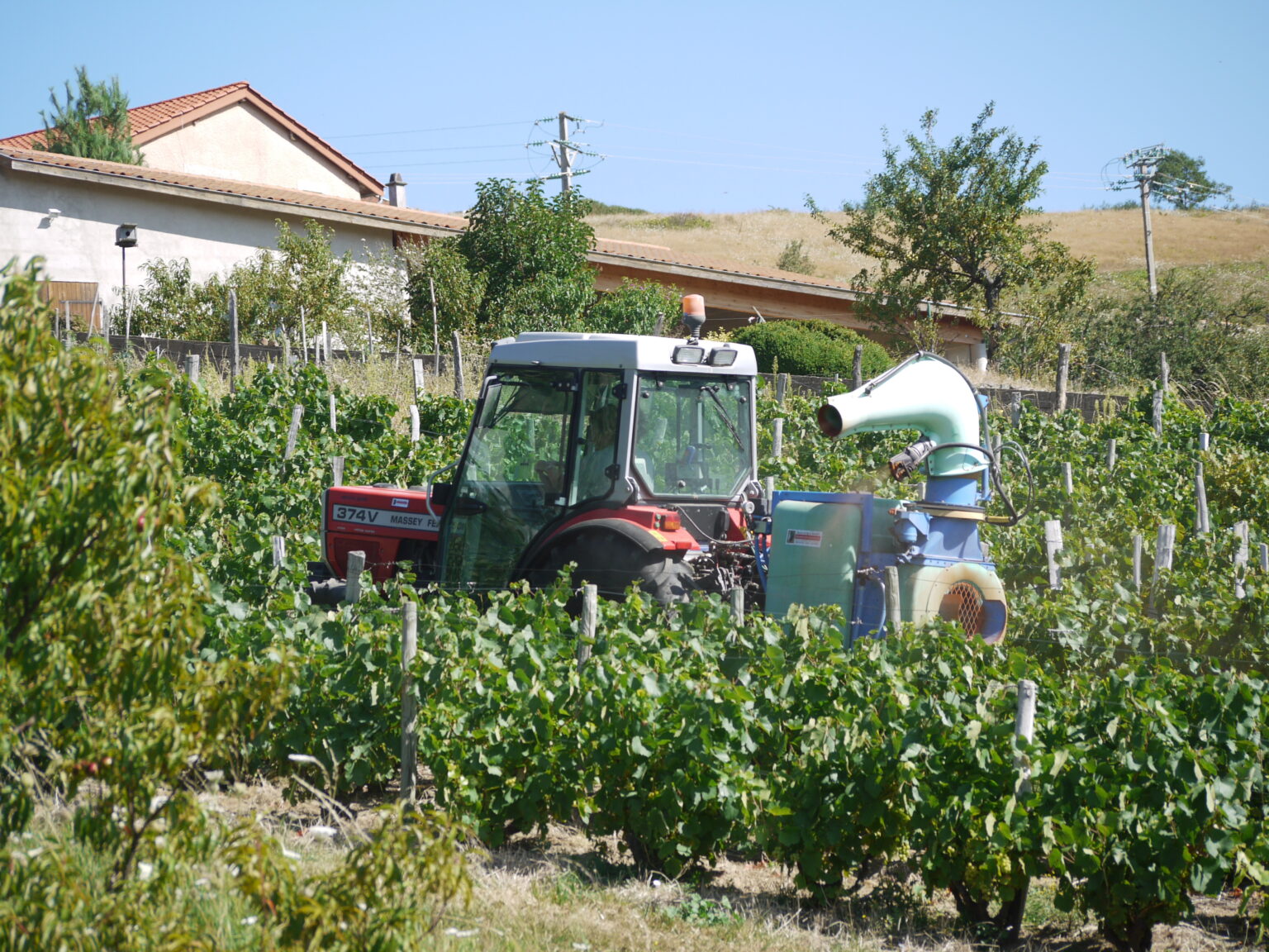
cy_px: 476
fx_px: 4912
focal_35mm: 134
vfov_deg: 11.1
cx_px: 634
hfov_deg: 14.7
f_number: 5.6
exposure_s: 1/320
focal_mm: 67
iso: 100
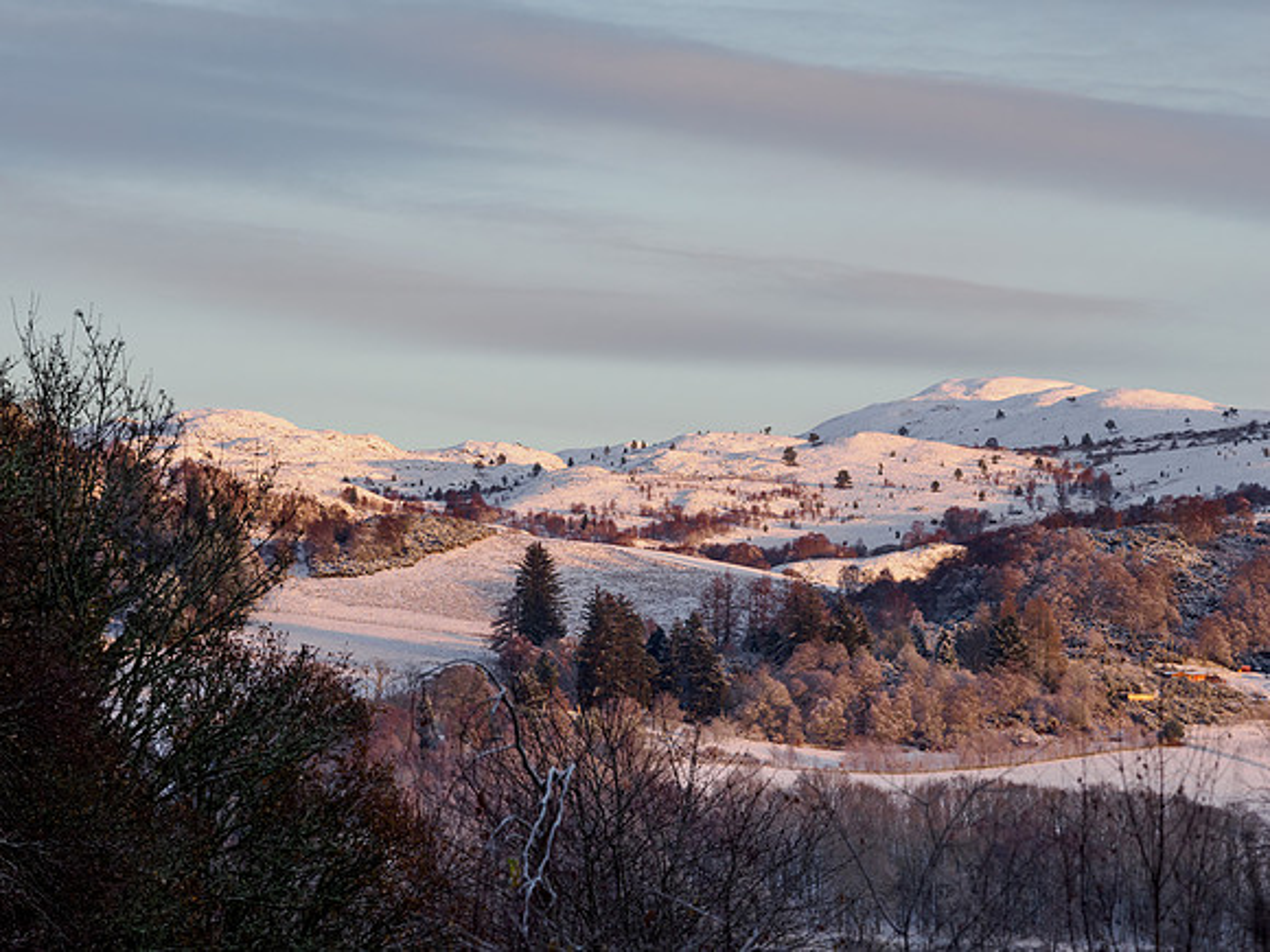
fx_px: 9906
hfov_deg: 7.3
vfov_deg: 5.5
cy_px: 476
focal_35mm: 270
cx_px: 635
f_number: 5.6
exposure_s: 1/160
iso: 200
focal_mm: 135
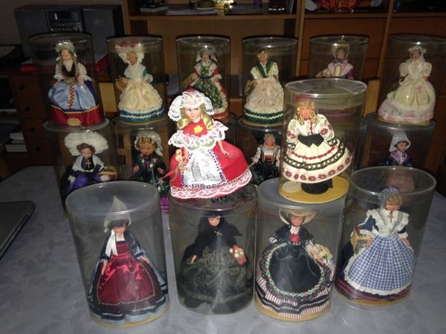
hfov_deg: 55.4
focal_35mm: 33
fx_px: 425
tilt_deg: -29.2
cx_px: 223
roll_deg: +2.7
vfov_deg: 42.9
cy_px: 167
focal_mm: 4.12
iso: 160
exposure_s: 1/16
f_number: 2.4
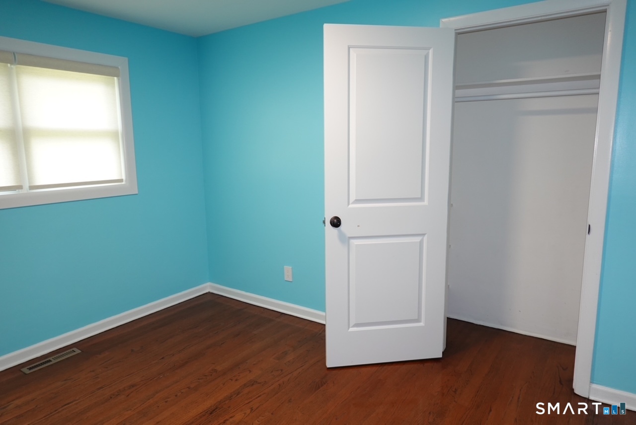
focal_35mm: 24
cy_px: 212
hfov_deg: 73.7
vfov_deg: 53.2
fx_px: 424
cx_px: 318
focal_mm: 9
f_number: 2.8
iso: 250
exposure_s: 1/30
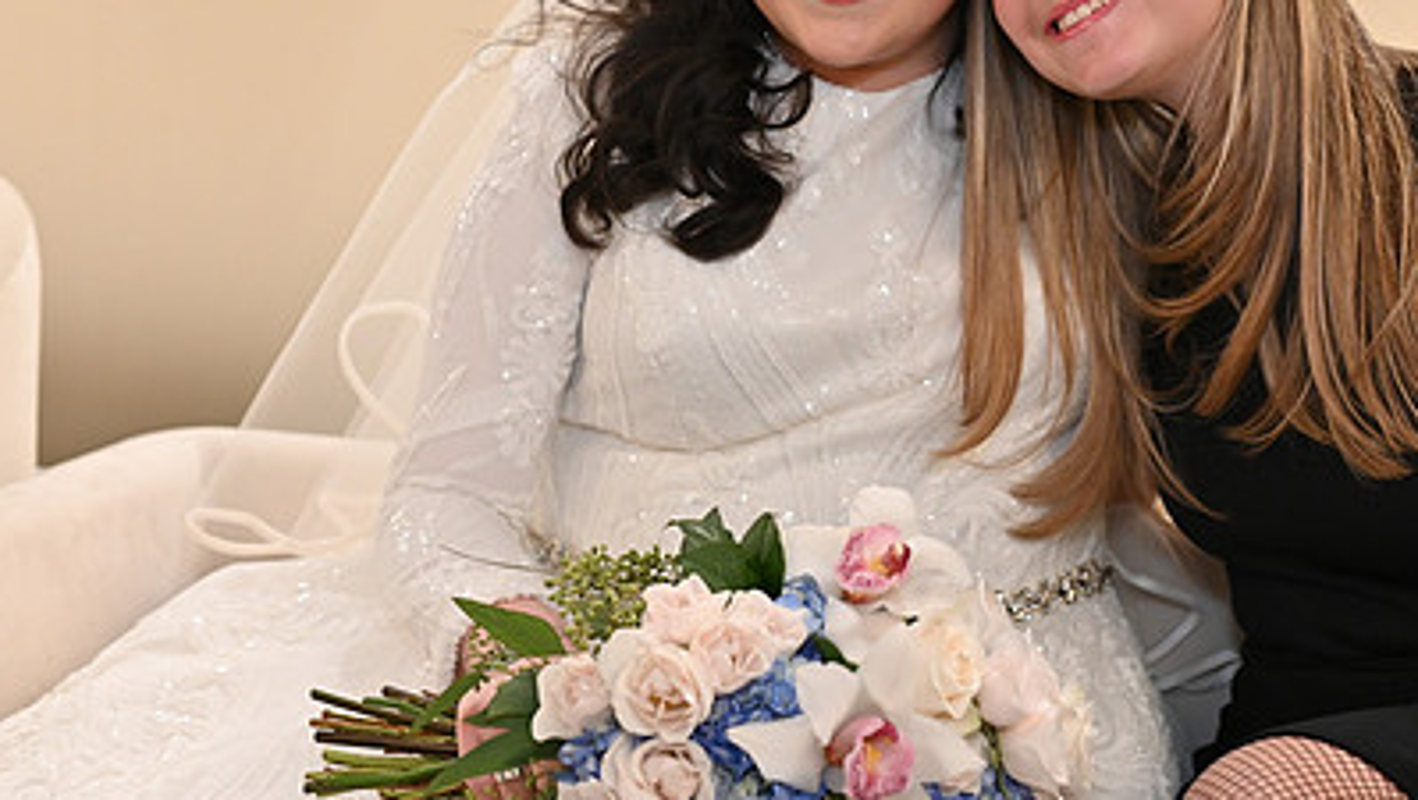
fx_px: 2859
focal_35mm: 76
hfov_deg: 27.7
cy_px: 171
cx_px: 931
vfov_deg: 15.8
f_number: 4
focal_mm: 50
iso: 3200
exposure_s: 1/100
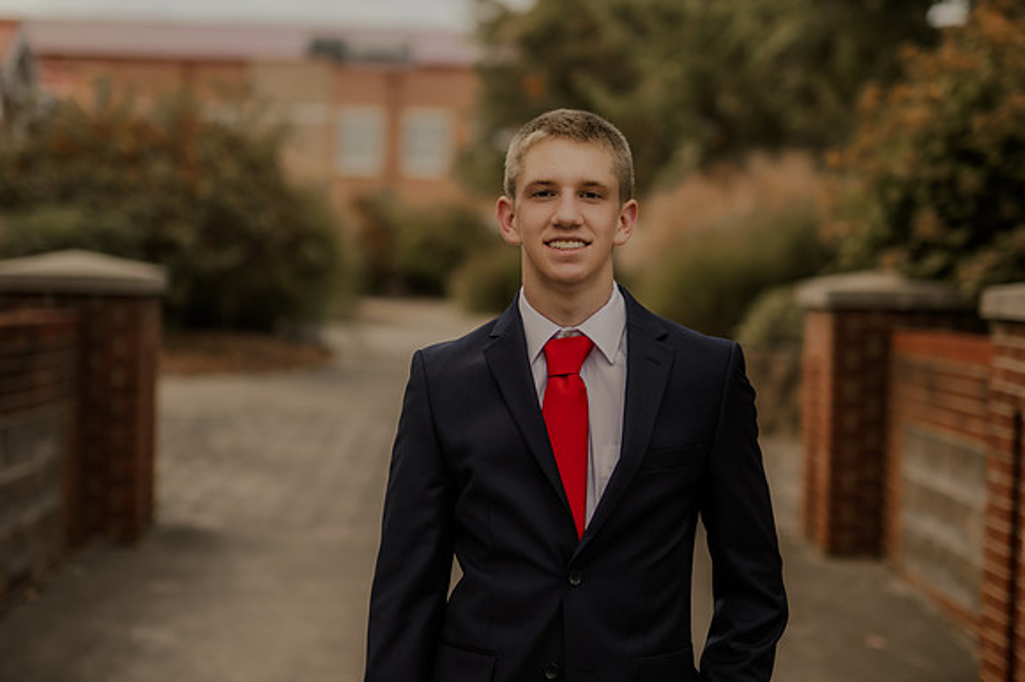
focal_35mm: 75
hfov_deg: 27.0
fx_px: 2134
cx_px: 512
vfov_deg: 18.2
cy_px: 341
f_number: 1.4
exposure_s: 1/320
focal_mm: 50
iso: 100
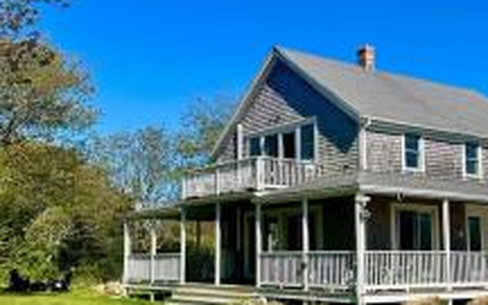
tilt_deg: +7.4
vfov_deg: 25.3
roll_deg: +0.4
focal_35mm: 51
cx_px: 269
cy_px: 165
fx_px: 678
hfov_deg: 39.5
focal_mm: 5.7
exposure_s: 1/4444
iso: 50
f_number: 1.5
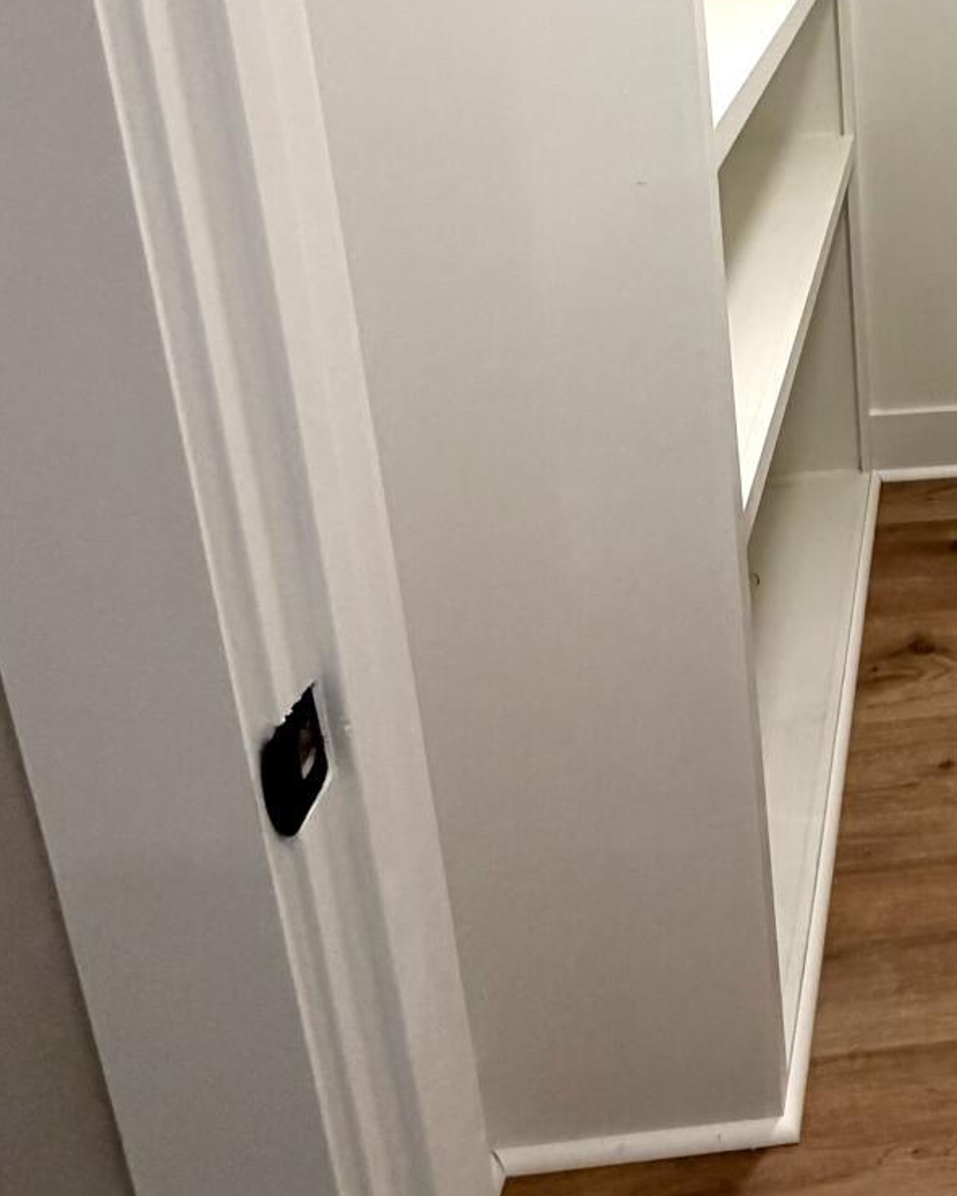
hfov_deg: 33.0
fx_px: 1310
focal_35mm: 37
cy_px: 94
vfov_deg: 44.2
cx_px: 1145
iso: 160
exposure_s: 1/120
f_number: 2.2
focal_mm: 2.22
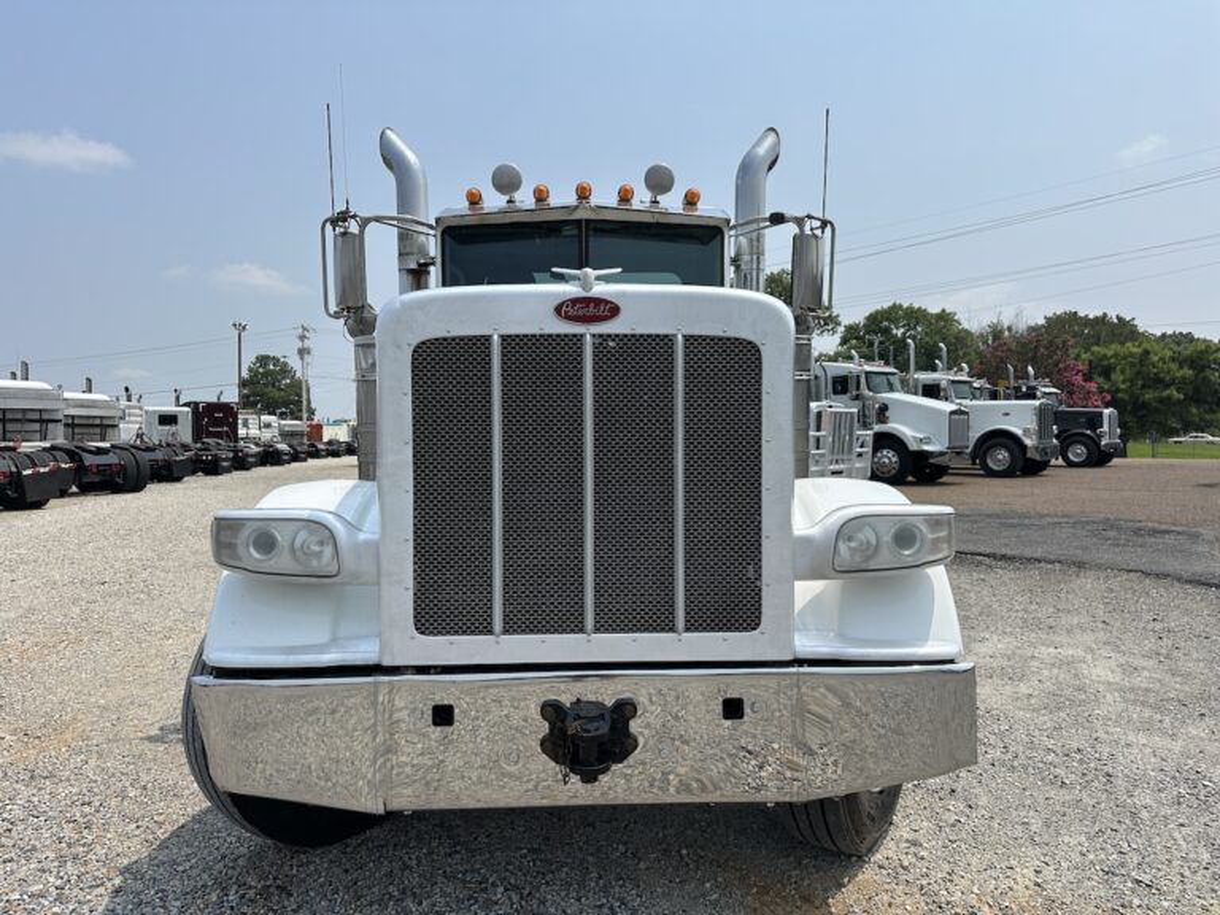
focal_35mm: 24
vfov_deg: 56.8
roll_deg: +1.1
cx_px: 610
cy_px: 458
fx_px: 846
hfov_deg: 71.6
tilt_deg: +2.2
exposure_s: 1/6623
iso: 80
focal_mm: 6.86
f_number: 1.78
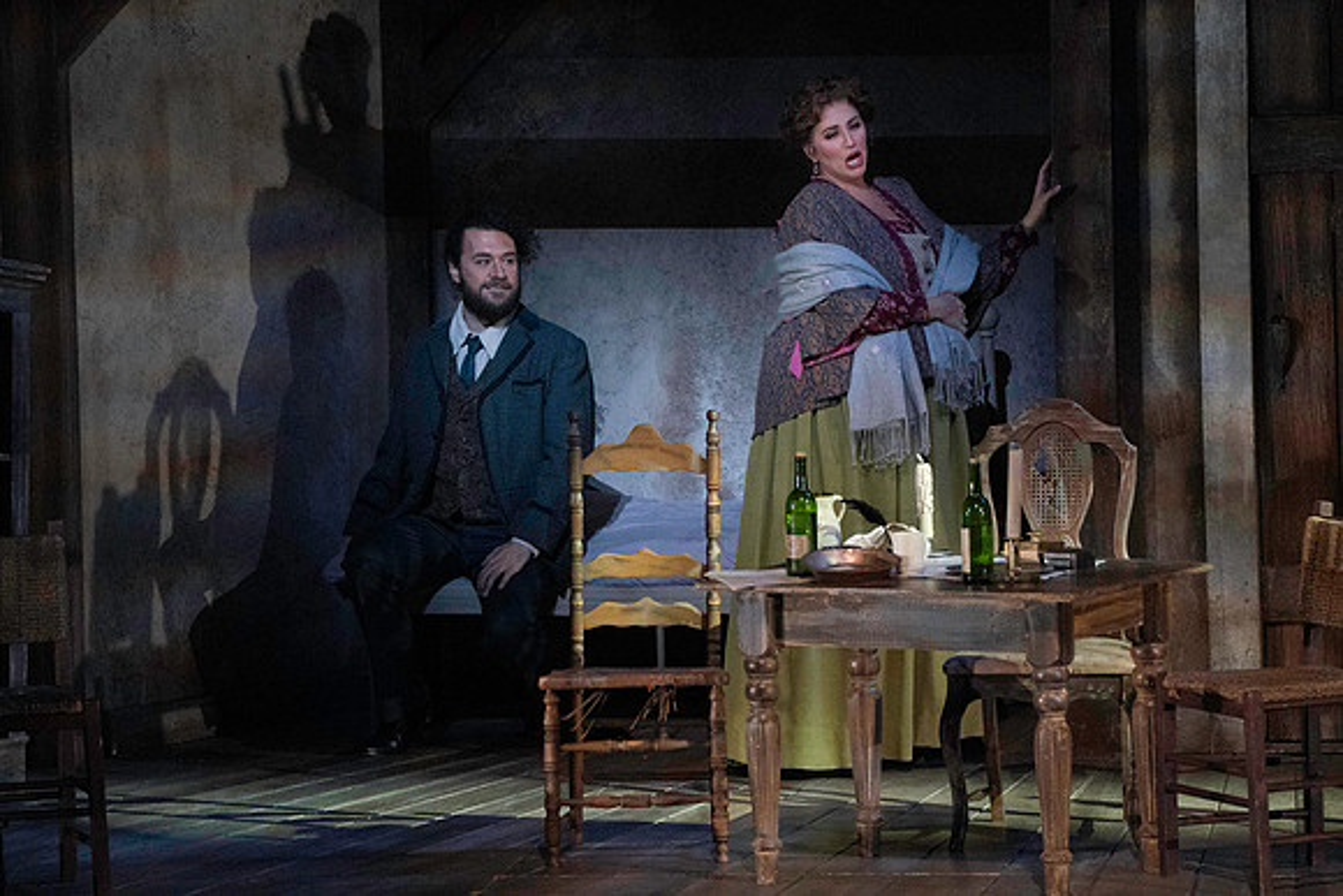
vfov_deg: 3.4
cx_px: 672
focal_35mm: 400
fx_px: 14925
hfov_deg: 5.2
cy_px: 448
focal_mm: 400
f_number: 10
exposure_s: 1/320
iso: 16000
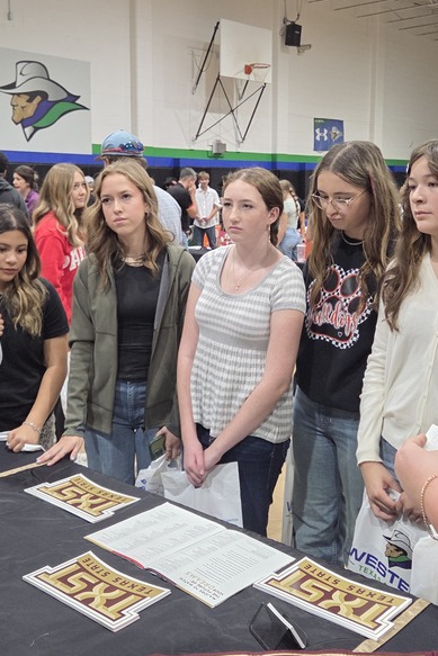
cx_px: 235
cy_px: 277
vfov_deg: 46.2
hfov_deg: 31.9
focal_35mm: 42
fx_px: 766
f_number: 1.8
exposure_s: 1/180
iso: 250
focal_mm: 5.4
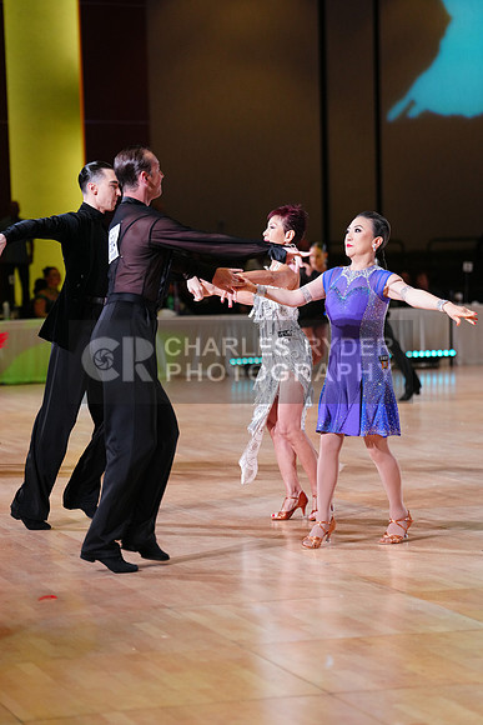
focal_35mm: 115
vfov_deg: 17.8
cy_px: 362
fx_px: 2313
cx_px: 242
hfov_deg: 11.9
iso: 2000
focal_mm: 115
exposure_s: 1/400
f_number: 2.8
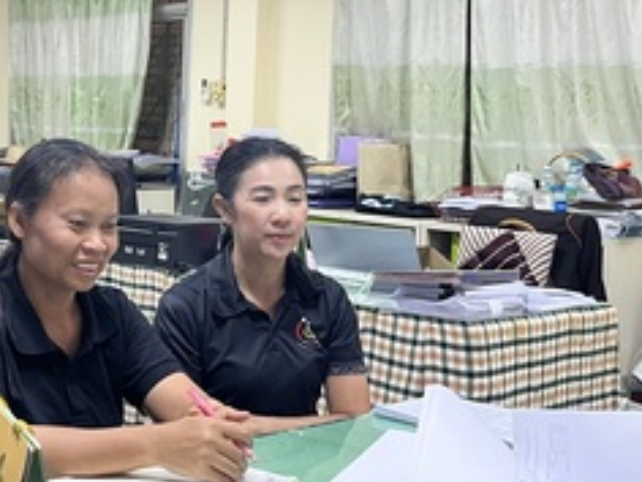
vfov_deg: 22.1
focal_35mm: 66
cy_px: 123
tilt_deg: -0.5
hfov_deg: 28.8
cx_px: 136
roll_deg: -1.4
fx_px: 1224
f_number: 1.6
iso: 160
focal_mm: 5.1
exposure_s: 1/50
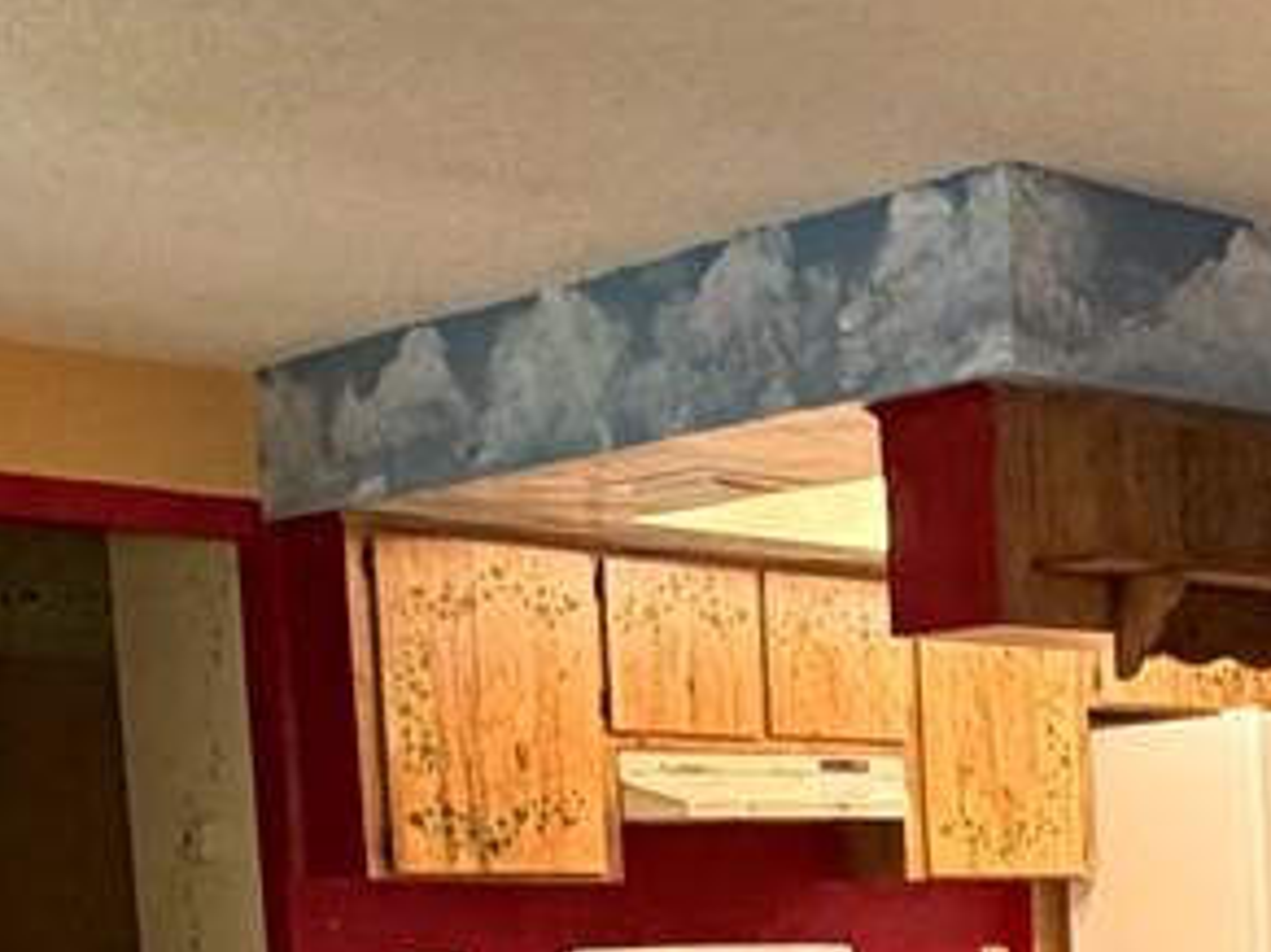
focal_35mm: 77
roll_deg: +0.6
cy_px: 1245
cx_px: 1778
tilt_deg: -7.1
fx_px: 2826
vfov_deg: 17.9
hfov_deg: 22.0
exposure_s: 1/60
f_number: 2.2
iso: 500
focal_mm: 2.22
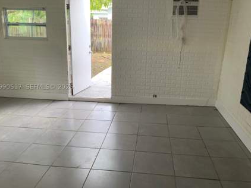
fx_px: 239
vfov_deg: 42.9
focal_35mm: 33
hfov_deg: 55.4
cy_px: 87
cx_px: 128
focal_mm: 3
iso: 40
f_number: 1.8
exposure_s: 1/60
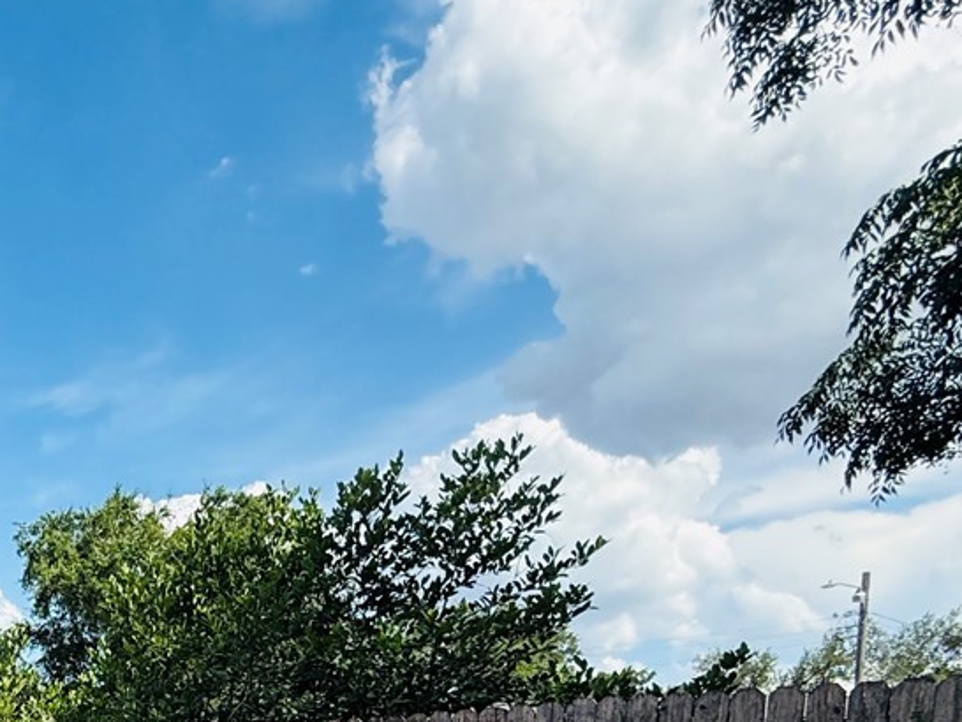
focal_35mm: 41
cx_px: -152
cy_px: 954
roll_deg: +0.9
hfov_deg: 36.8
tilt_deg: -5.0
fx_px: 1140
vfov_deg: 28.4
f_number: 2.2
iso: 50
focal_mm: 2.22
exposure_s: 1/1068
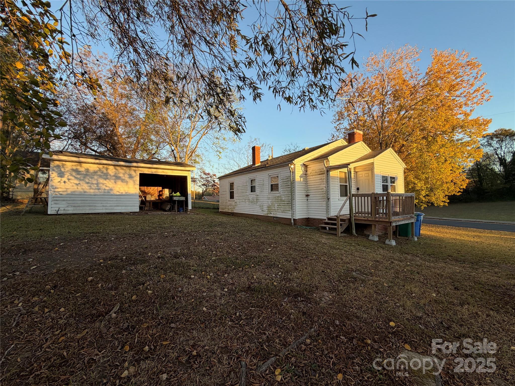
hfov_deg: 102.1
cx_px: 258
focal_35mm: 14
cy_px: 193
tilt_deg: +1.6
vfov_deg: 85.7
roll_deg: +1.0
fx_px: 208
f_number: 2.2
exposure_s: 1/294
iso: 50
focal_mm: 2.22
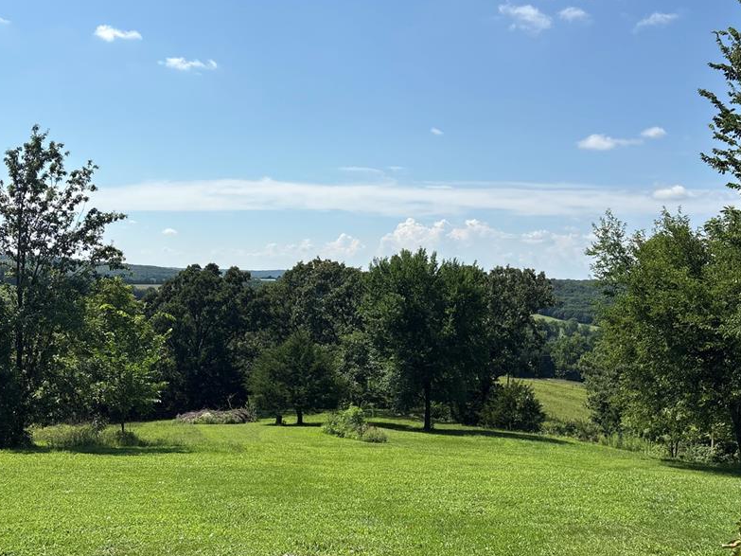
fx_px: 728
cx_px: 292
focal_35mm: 34
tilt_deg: +2.8
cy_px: 241
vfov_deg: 41.7
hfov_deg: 53.5
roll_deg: -2.0
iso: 50
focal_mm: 5.96
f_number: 1.6
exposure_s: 1/5814
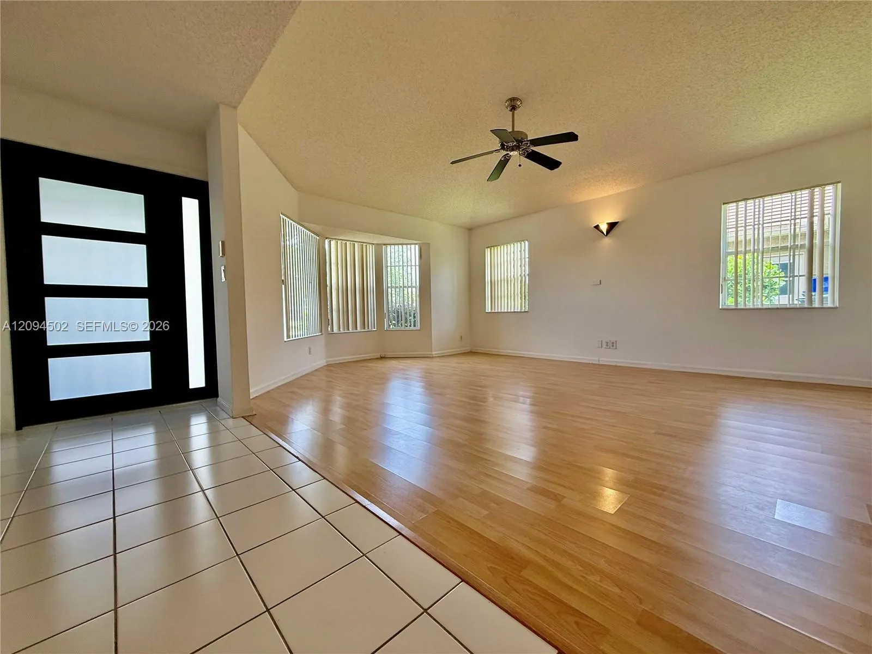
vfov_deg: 85.7
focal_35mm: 14
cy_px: 327
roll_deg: +1.7
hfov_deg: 102.1
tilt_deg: +0.0
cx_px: 436
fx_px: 353
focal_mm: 2.22
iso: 100
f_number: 2.2
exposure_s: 1/120
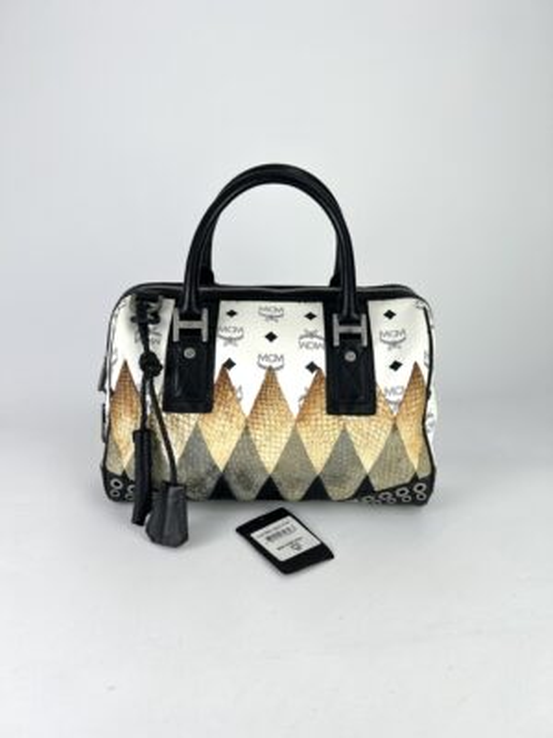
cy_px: 369
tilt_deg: -19.0
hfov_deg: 53.1
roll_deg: -3.0
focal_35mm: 26
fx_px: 554
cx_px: 276
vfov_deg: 67.3
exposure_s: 1/175
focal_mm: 5.7
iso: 40
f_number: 1.5
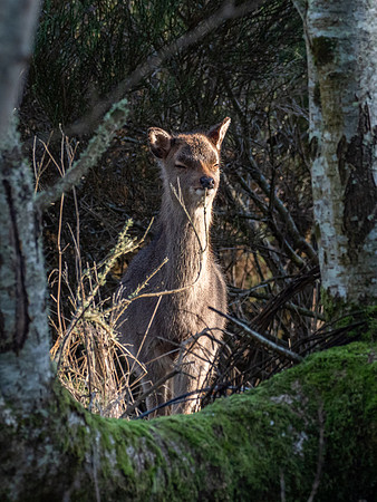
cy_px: 177
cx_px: 188
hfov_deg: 1.4
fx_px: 15063
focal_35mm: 1038
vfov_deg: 1.9
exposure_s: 1/500
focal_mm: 300
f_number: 4.5
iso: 800
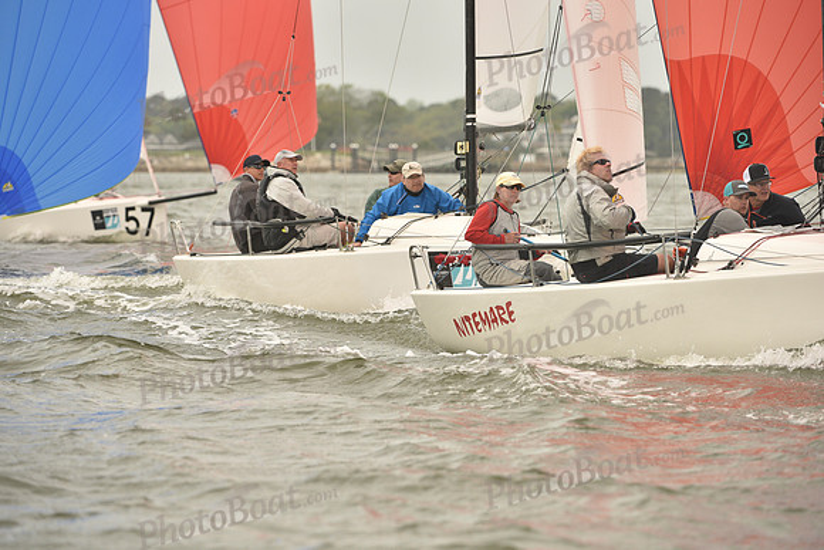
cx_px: 412
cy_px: 275
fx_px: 6639
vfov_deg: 4.7
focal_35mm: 290
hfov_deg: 7.1
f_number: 7.1
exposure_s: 1/1000
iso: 320
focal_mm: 290
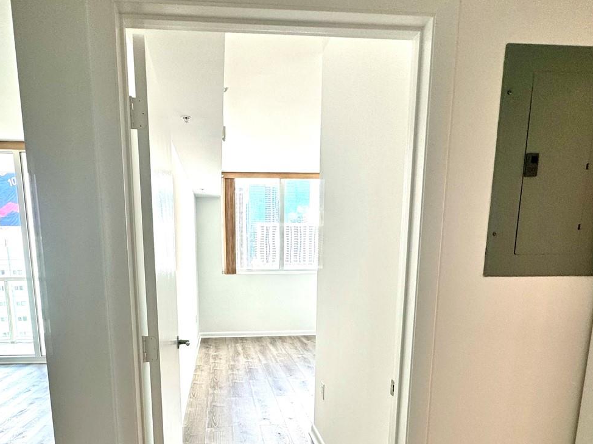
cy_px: 325
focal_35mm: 23
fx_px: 394
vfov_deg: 56.4
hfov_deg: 73.5
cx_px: 251
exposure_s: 1/120
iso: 64
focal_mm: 2.22
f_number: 2.2
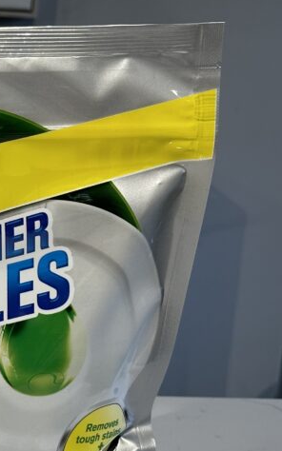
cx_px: -60
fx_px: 1353
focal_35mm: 110
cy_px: 374
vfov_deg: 18.7
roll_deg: -1.6
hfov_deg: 11.6
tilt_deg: -21.2
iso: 80
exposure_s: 1/100
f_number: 1.78
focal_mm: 6.86
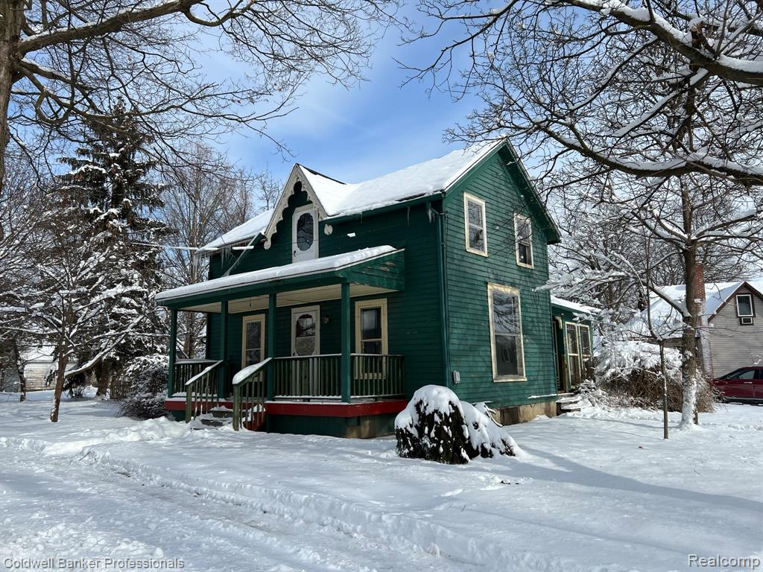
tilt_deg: +9.0
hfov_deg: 67.3
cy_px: 286
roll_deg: +1.2
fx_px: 573
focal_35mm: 26
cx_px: 382
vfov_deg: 53.1
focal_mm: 5.7
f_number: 1.5
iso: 50
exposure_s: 1/6211
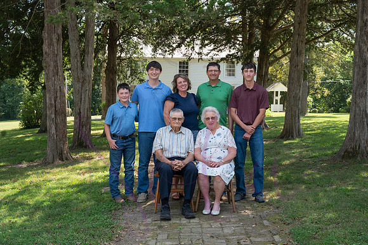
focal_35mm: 47
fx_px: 481
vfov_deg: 28.7
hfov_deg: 41.9
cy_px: 122
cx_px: 184
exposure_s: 1/160
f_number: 8
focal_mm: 47
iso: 400
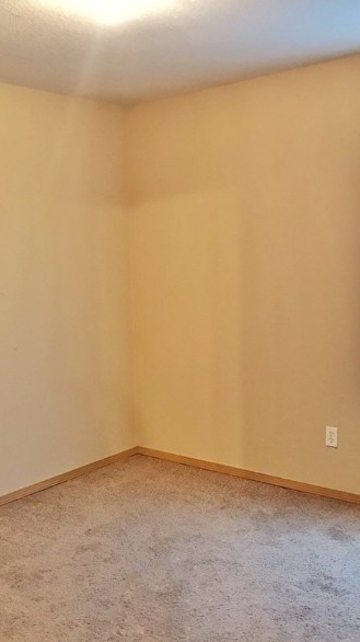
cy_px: 349
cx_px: 113
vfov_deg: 50.4
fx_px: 680
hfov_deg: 29.4
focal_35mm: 40
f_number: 1.8
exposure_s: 1/11
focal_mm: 3.99
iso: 100
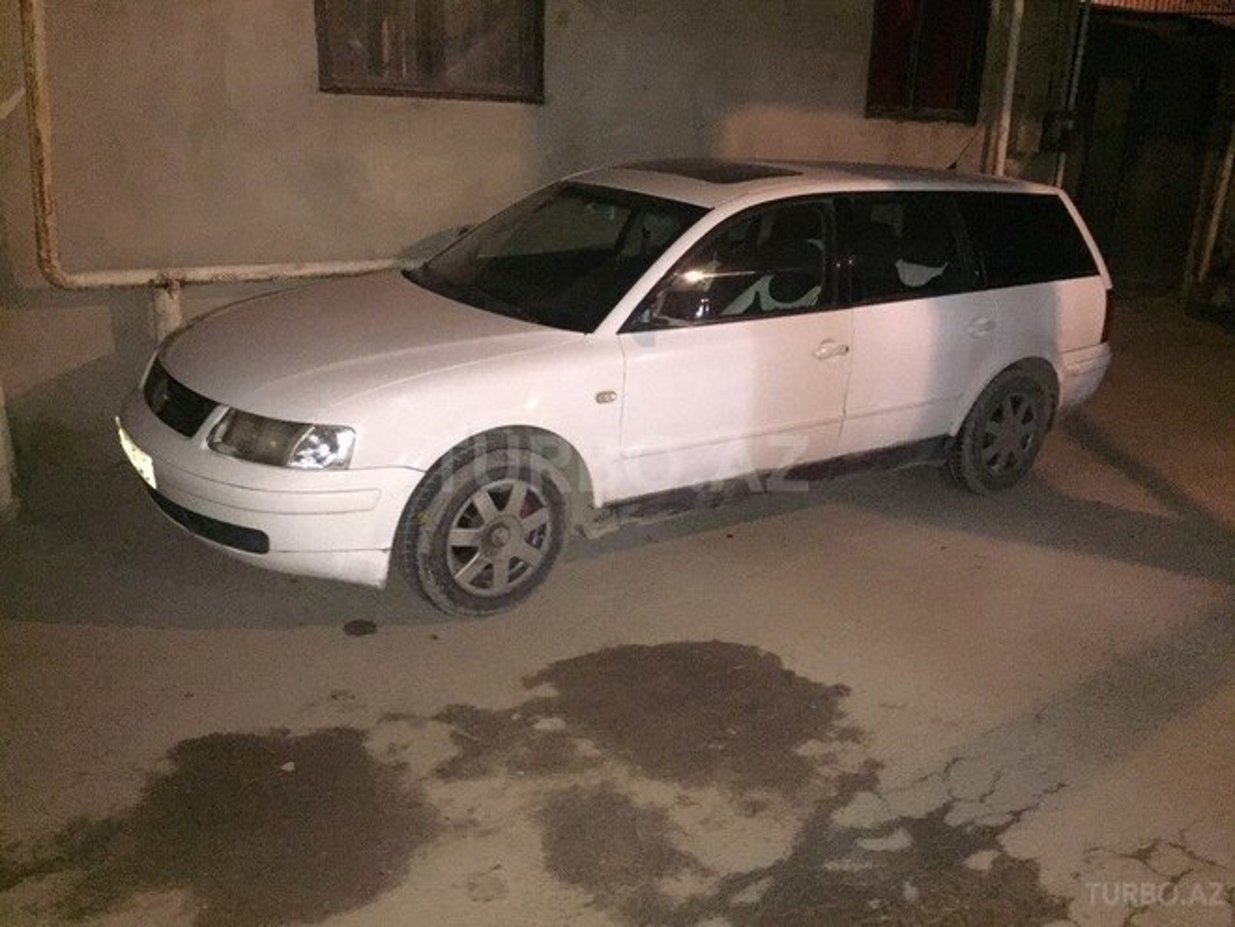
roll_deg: -2.7
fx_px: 1035
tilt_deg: -14.3
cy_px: 464
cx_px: 618
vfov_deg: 48.2
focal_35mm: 29
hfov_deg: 61.7
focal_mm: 4.15
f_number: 2.2
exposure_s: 1/17
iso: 1000
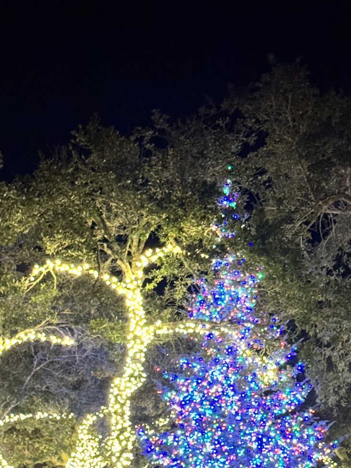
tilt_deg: +7.7
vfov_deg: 18.2
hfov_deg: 13.8
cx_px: 205
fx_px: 1446
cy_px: 363
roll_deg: -0.2
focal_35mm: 107
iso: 640
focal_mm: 6.76
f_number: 1.78
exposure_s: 1/30
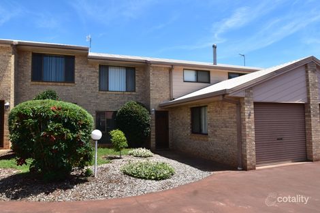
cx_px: 160
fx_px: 213
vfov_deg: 53.1
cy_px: 106
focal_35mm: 24
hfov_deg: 73.8
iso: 140
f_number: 10
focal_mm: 16
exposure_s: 1/200
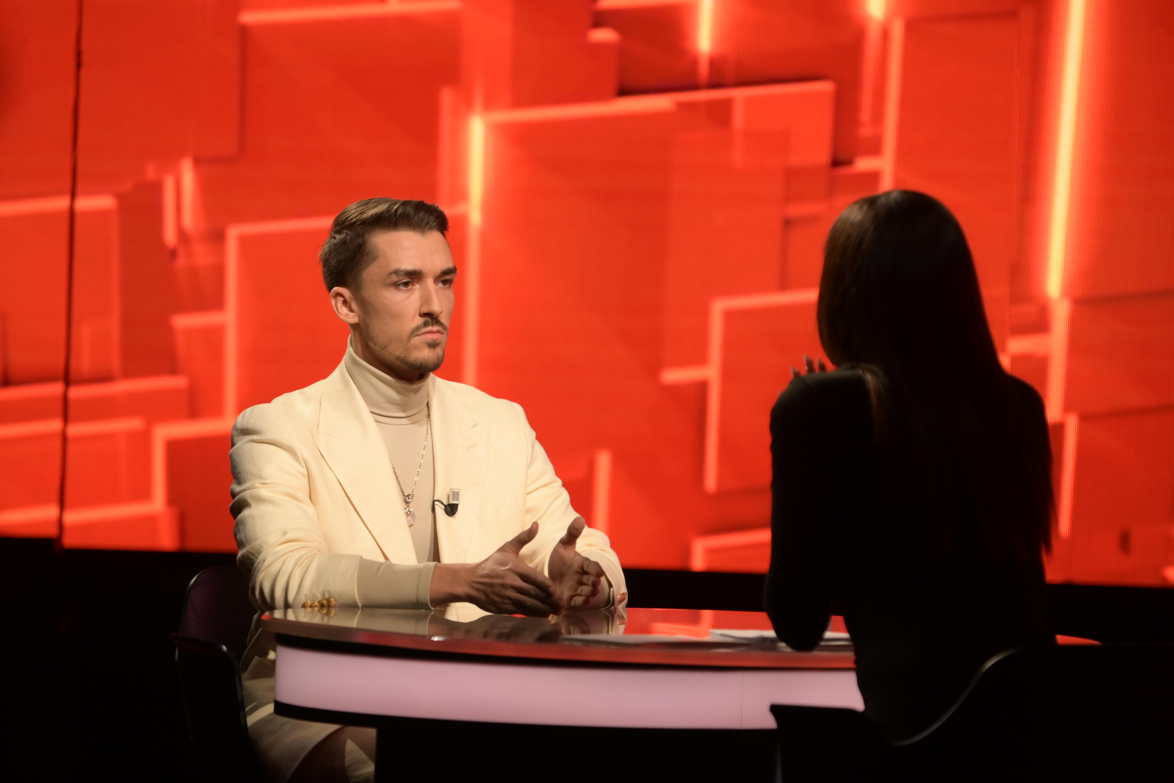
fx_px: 8054
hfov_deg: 8.3
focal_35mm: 247
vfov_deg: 5.6
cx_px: 587
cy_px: 392
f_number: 2.8
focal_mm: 165
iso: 400
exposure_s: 1/250
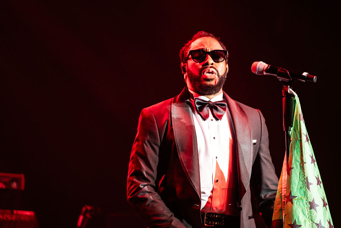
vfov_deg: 9.2
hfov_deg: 13.7
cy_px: 114
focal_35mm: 150
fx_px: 1421
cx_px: 170
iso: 4000
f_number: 2.8
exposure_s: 1/250
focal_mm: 150
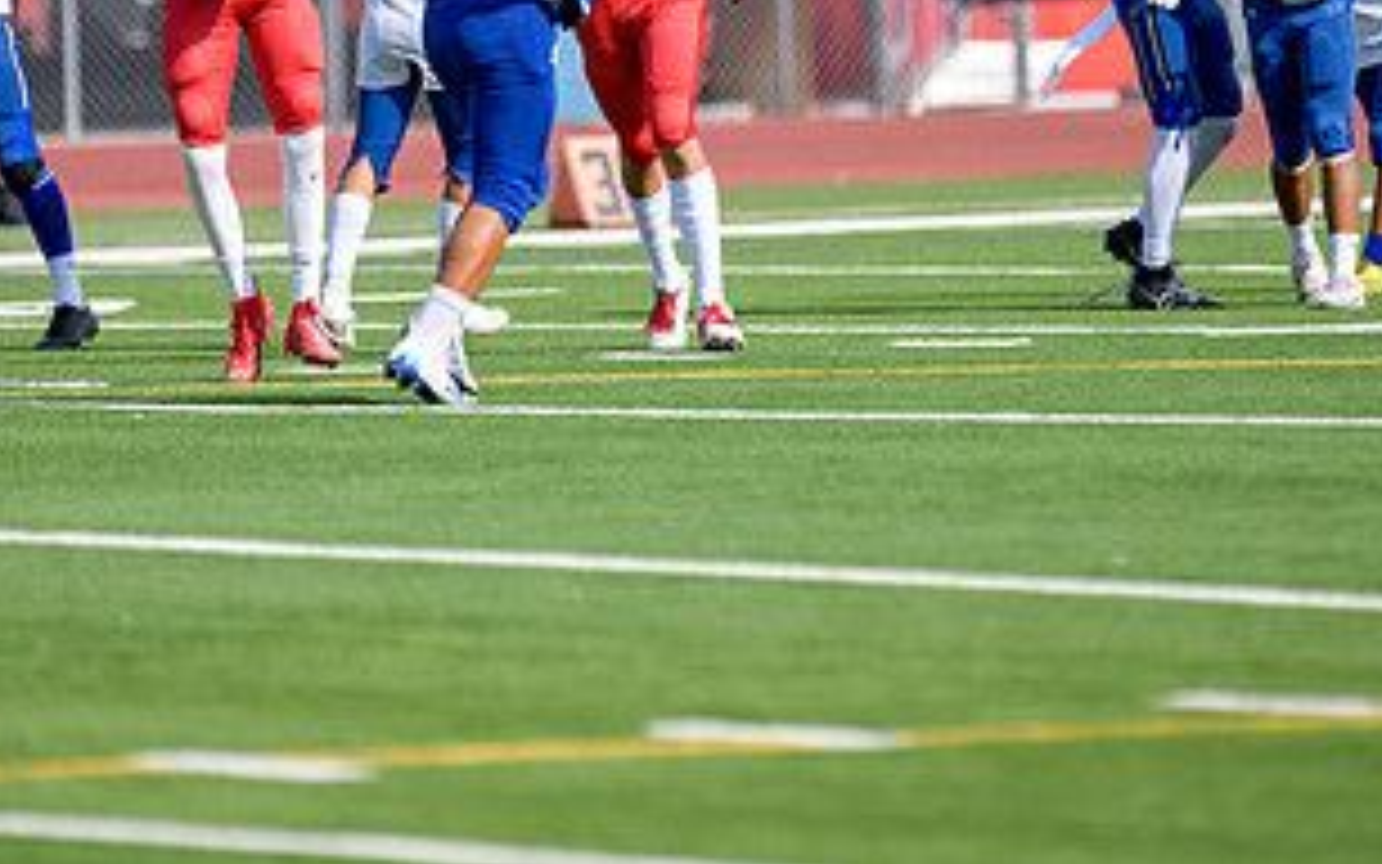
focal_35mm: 481
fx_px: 18120
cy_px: -2
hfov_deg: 4.4
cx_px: 689
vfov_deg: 2.7
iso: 200
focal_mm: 250
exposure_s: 1/3200
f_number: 2.8
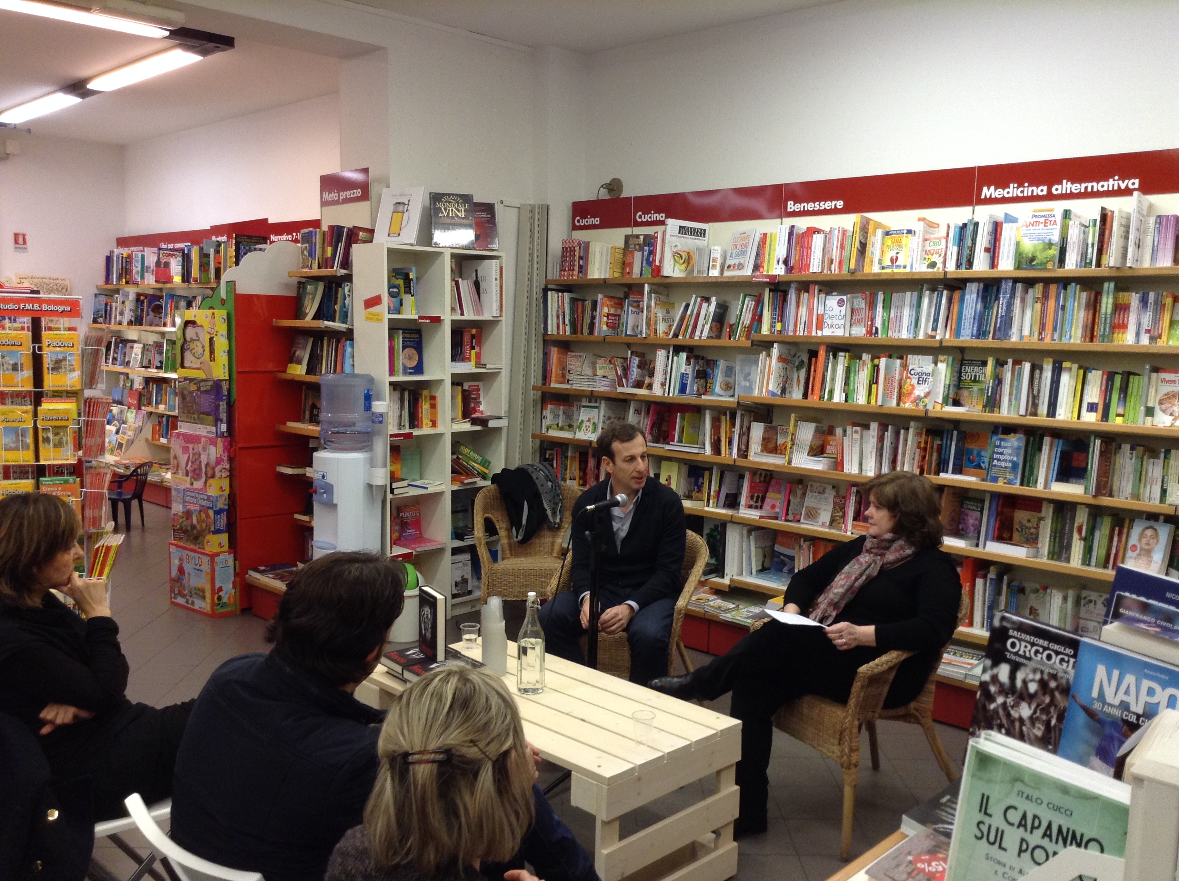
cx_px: 590
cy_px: 440
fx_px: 1122
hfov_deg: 55.4
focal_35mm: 33
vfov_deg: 42.8
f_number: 2.4
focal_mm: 3.3
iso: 80
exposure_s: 1/25
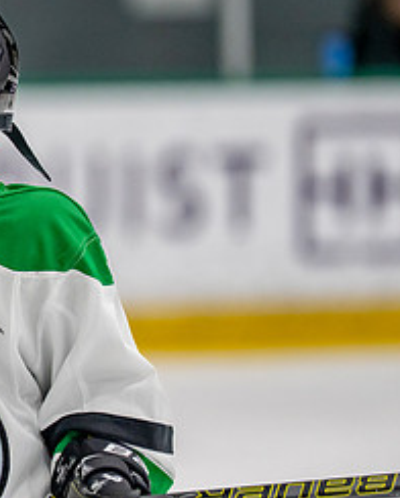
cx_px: -219
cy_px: 229
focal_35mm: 499
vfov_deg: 3.9
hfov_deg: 3.1
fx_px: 7366
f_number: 2.8
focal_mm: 167
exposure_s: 1/1250
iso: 1000
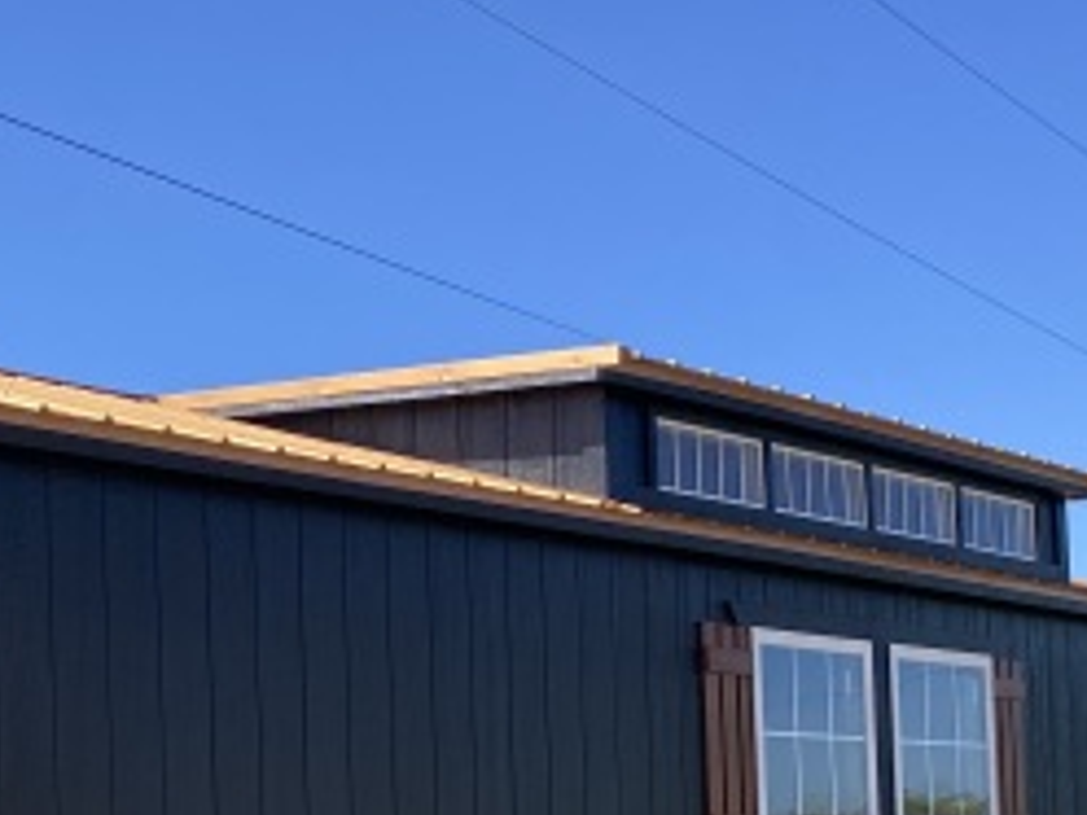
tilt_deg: +0.1
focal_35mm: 67
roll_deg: +2.8
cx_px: 22
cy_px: 859
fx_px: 2104
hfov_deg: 27.4
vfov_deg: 21.0
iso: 32
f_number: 1.8
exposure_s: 1/1565
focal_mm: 4.25
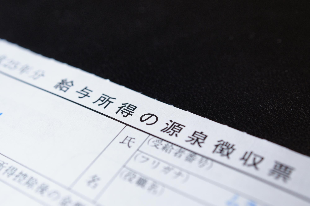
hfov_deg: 43.7
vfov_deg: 29.8
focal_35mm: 45
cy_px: 103
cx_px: 155
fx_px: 387
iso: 400
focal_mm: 30
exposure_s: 1/80
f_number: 5.6
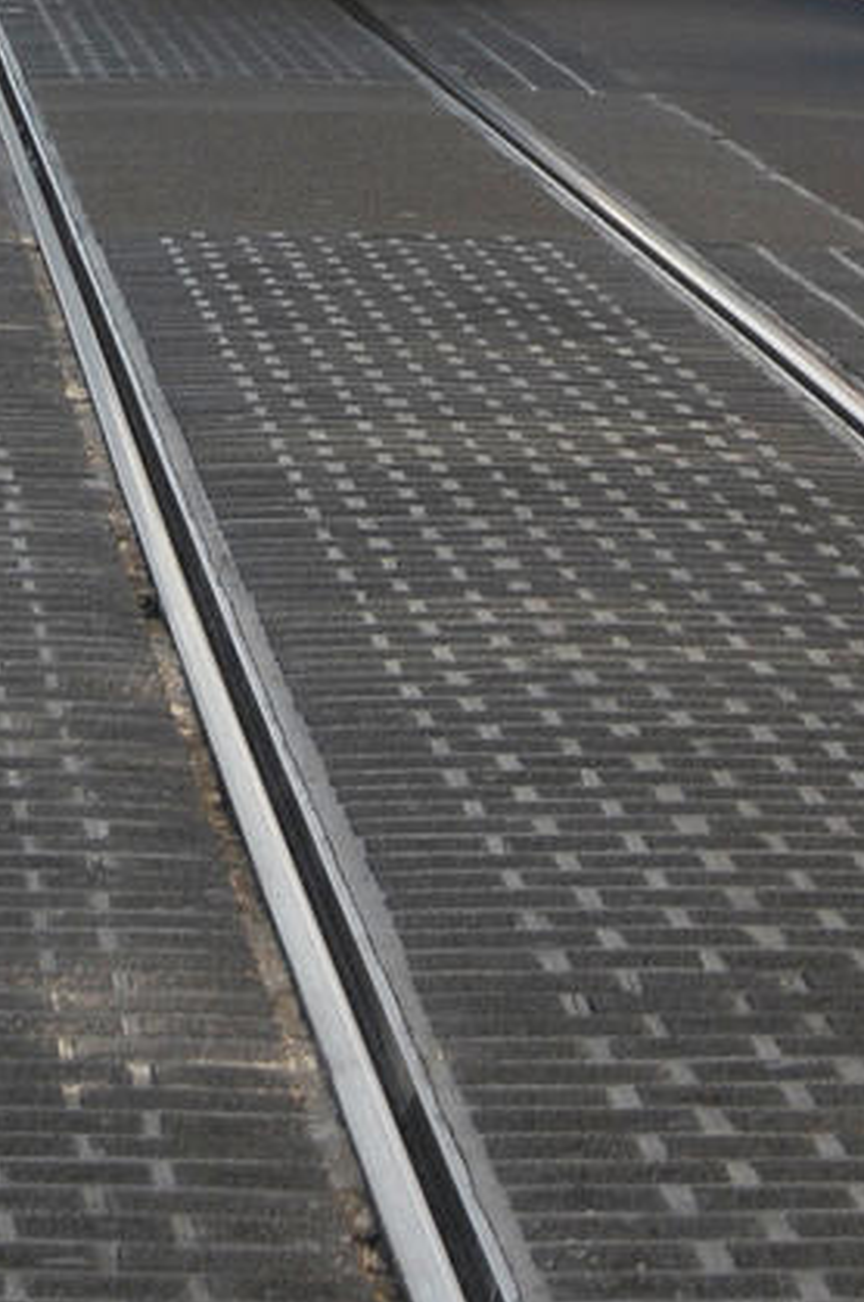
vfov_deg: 6.8
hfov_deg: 4.5
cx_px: -121
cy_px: -705
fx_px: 10871
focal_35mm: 301
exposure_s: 1/320
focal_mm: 50
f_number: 7.1
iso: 200
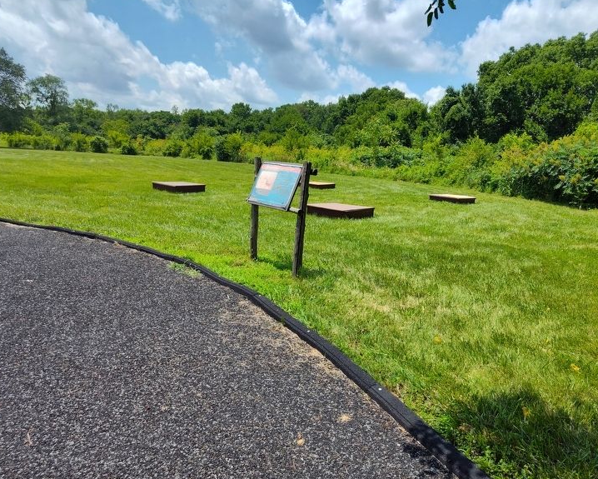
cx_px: 321
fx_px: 443
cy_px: 242
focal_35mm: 25
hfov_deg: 68.0
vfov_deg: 56.8
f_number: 1.8
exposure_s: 1/1800
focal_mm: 5.56
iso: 100
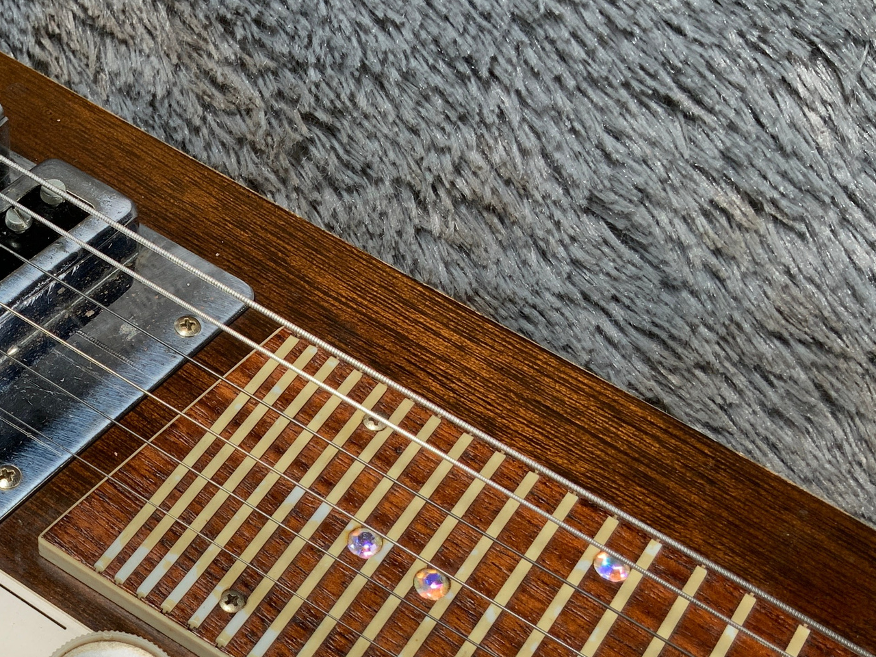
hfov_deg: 31.7
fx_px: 1468
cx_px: 97
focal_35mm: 58
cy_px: 525
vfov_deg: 24.8
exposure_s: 1/104
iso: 25
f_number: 1.8
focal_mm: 3
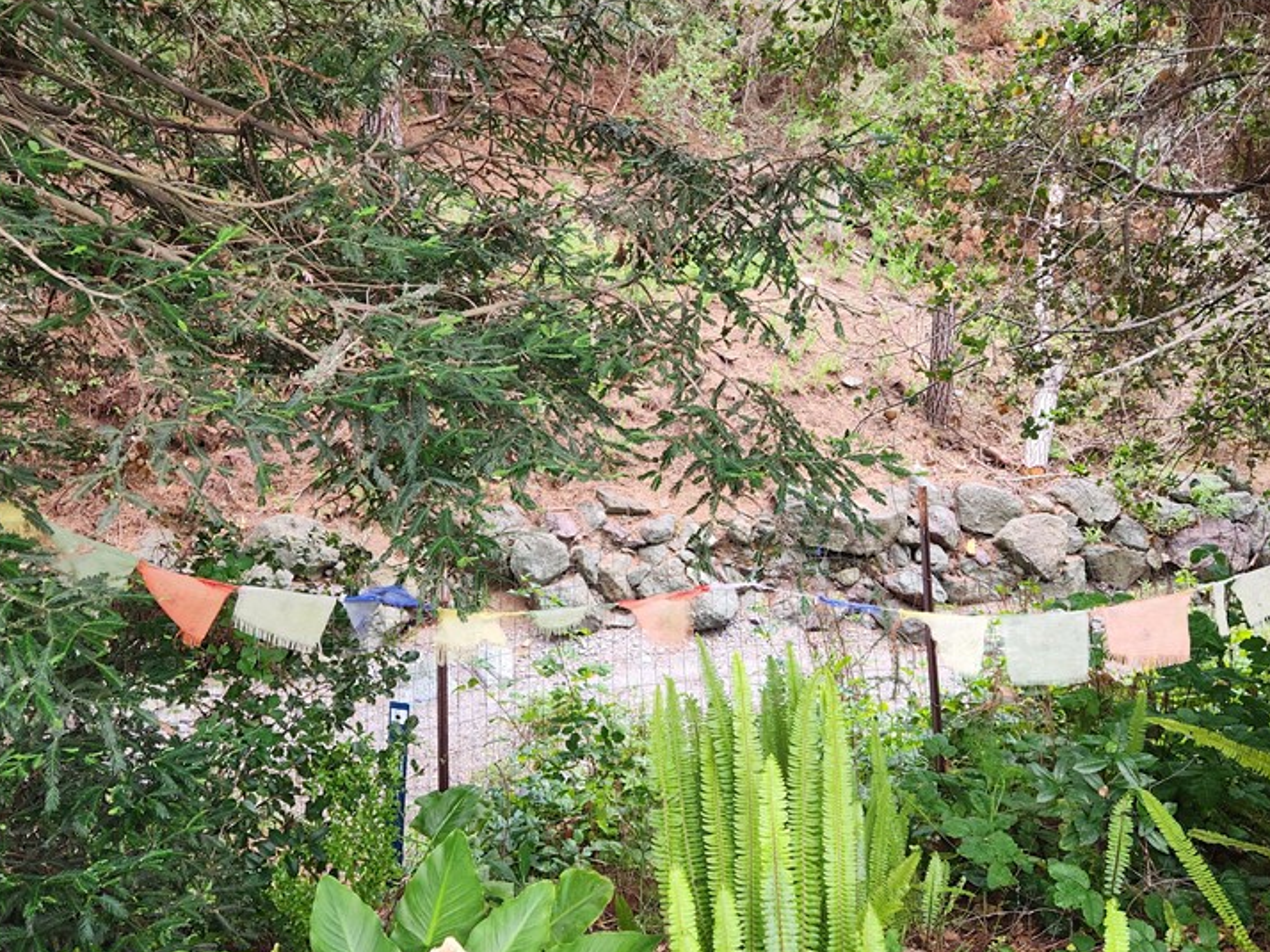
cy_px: 400
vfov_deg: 42.8
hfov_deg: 55.4
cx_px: 631
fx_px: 1210
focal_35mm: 33
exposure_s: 1/120
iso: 200
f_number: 1.8
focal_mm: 5.4
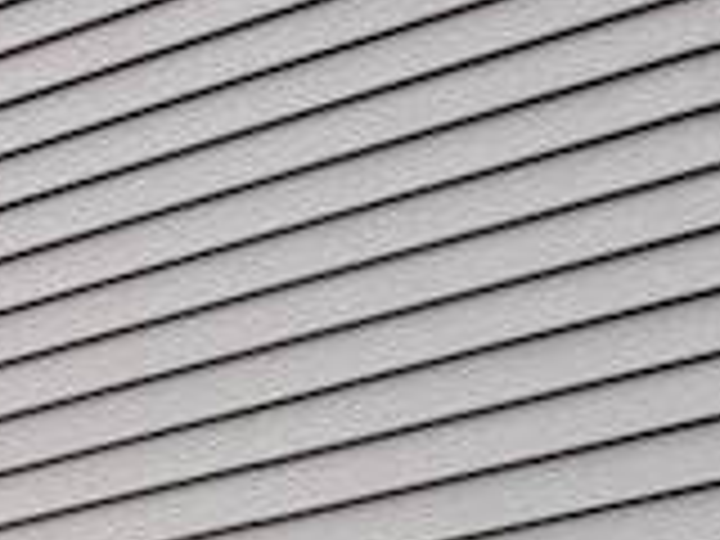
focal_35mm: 112
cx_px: -360
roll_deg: -2.9
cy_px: 1458
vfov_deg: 10.5
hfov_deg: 16.1
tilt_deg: +10.2
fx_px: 2330
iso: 40
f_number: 2.2
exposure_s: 1/254
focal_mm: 2.22
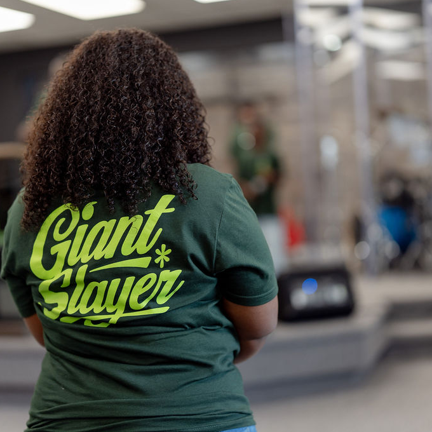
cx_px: 216
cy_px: 216
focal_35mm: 64
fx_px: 904
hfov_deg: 26.9
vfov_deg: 26.9
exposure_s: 1/400
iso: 320
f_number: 1.2
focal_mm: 50
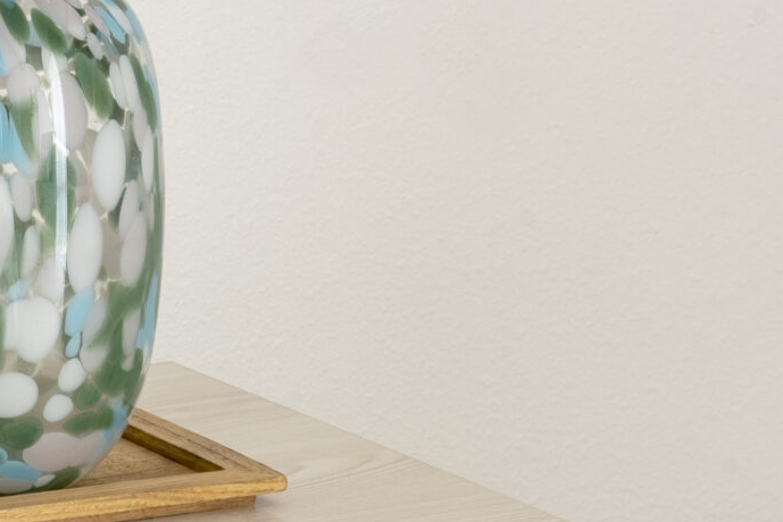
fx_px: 5657
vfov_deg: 5.3
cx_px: -389
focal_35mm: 260
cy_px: 520
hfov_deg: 7.8
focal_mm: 70
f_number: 13
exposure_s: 1/13
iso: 250
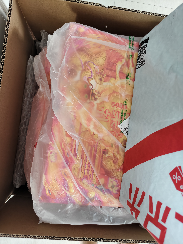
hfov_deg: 58.9
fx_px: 162
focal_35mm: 23
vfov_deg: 73.9
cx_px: 92
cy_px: 122
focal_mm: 5.56
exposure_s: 1/50
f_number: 1.88
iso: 907
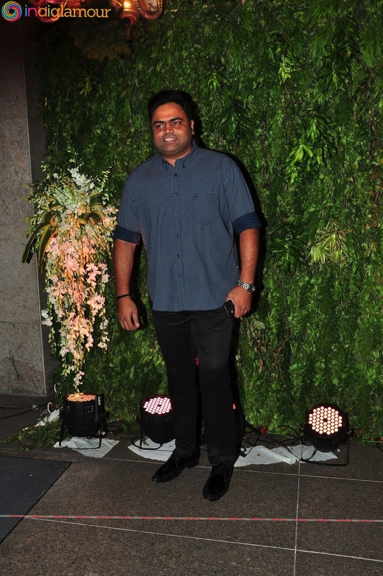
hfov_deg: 39.9
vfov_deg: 57.3
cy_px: 288
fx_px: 528
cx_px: 192
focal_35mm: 33
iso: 200
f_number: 7.1
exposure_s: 1/125
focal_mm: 22
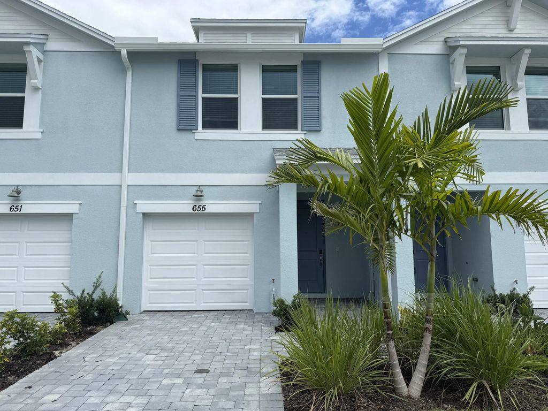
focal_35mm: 24
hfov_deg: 71.6
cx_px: 274
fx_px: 380
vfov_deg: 56.8
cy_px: 206
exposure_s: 1/4405
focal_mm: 6.76
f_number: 1.78
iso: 80
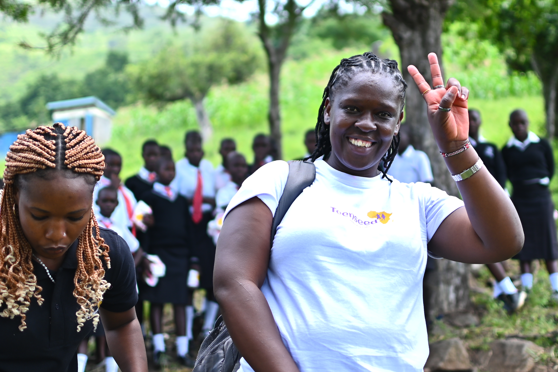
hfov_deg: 29.6
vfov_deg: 20.0
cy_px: 159
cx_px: 326
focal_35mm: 68
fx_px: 1054
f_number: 1.8
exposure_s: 1/500
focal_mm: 35
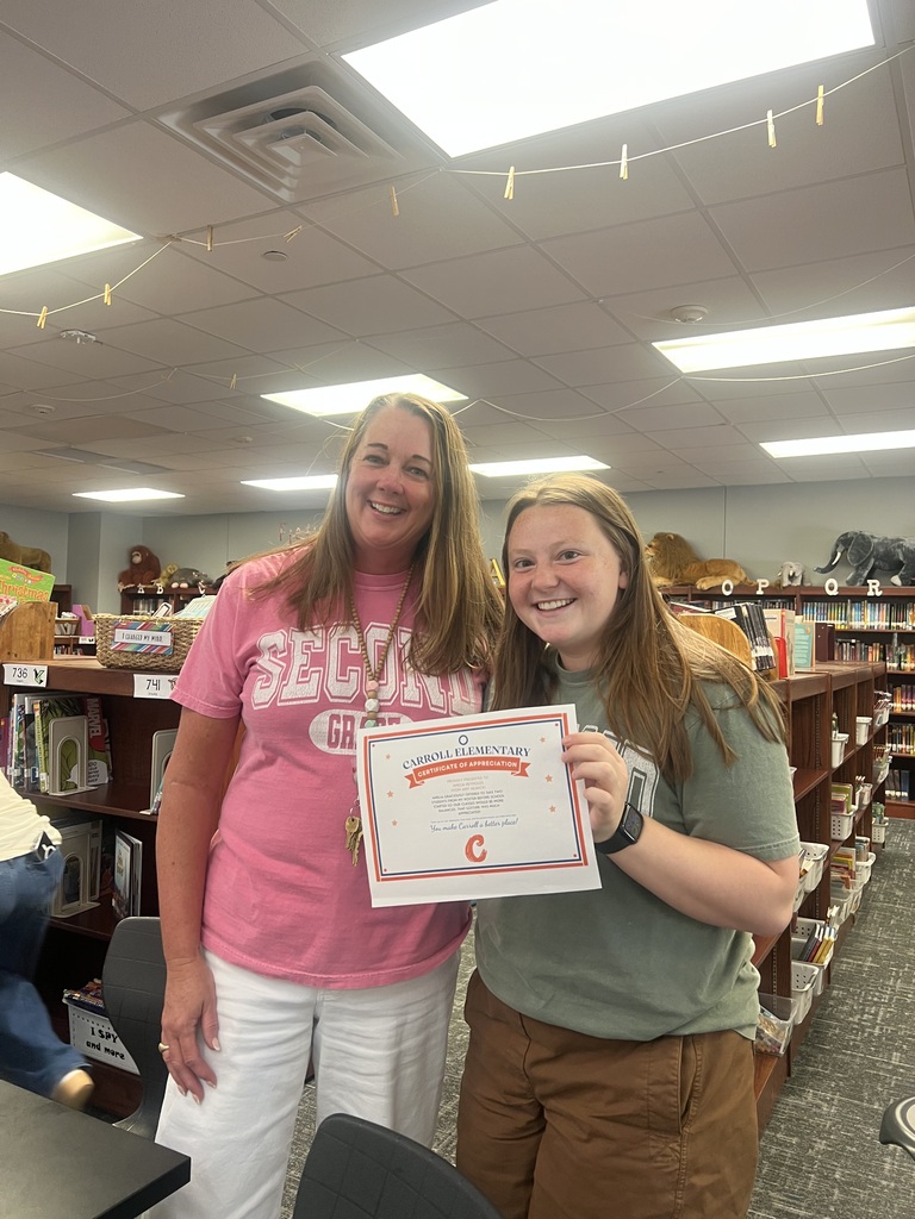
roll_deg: -1.0
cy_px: 610
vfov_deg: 67.3
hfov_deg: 53.1
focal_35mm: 26
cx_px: 458
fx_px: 916
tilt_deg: +2.9
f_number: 1.5
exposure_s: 1/60
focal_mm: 5.7
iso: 100
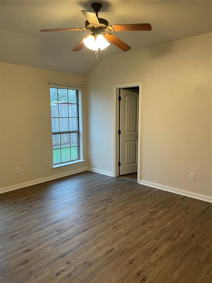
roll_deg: +0.2
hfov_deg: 53.1
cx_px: 106
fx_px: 212
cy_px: 142
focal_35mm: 26
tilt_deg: -6.9
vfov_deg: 67.3
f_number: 1.6
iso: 200
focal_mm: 4.2
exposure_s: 1/60
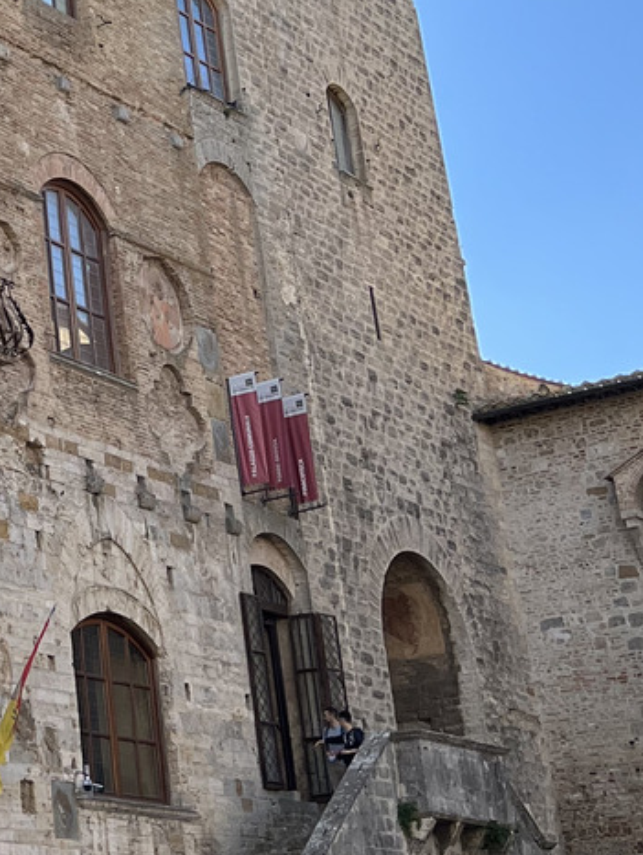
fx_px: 2201
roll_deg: +2.1
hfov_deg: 15.7
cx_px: -216
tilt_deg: +25.6
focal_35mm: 89
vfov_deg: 21.4
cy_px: 51
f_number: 1.5
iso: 50
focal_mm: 5.7
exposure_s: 1/2299
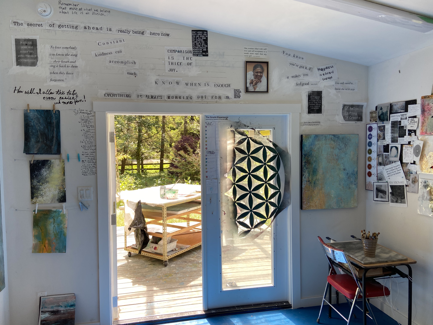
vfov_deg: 53.1
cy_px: 162
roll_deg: -0.1
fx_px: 325
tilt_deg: -3.7
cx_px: 216
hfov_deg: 67.3
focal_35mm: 26
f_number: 1.8
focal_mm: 4.25
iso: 32
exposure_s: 1/126
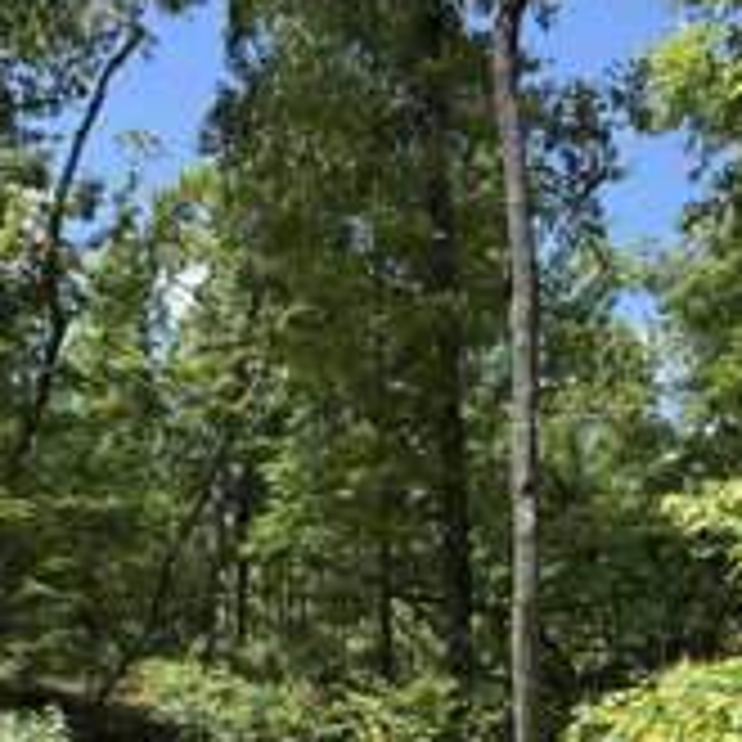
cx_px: 360
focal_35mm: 30
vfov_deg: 48.6
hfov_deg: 54.0
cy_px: 661
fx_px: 728
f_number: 2.2
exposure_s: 1/679
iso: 50
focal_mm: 2.2
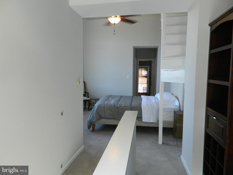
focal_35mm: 25
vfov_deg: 54.9
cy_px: 88
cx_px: 116
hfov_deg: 69.4
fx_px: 168
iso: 110
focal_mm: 4.5
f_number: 3.1
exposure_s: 1/30
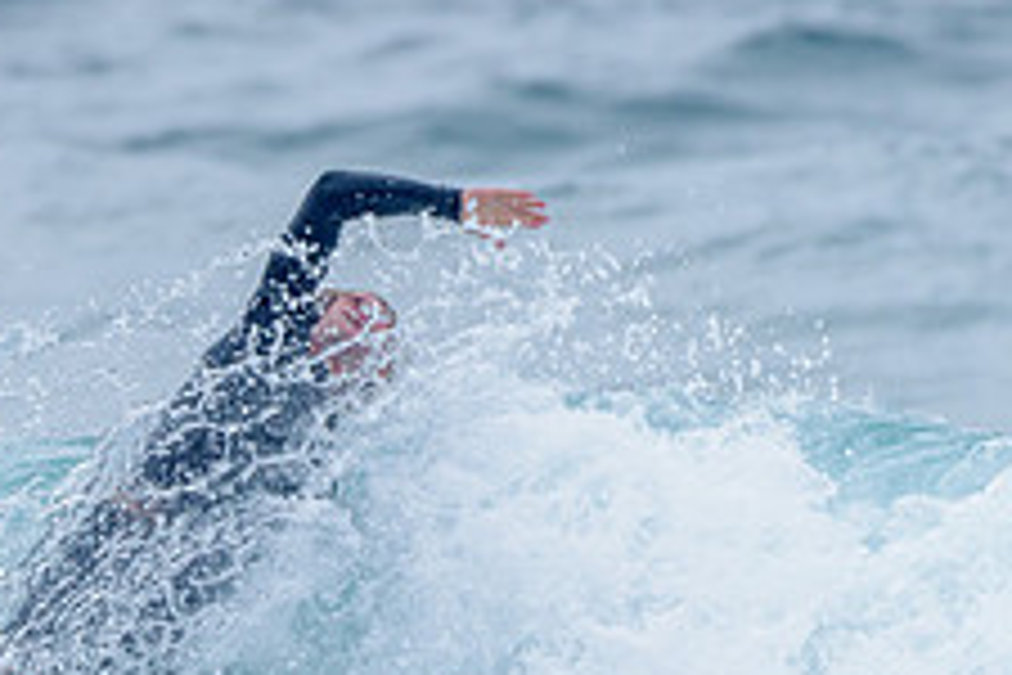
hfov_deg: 1.3
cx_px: 177
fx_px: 44468
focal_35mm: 1582
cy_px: 656
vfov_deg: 0.9
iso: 180
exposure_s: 1/2000
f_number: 5.6
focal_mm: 500
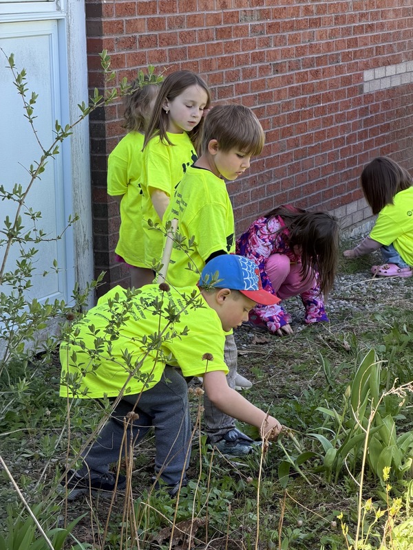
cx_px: 206
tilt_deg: -11.4
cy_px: 275
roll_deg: +0.1
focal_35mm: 100
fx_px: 1591
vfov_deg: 19.6
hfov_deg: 14.8
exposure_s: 1/205
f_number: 2.8
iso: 50
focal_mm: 16.89
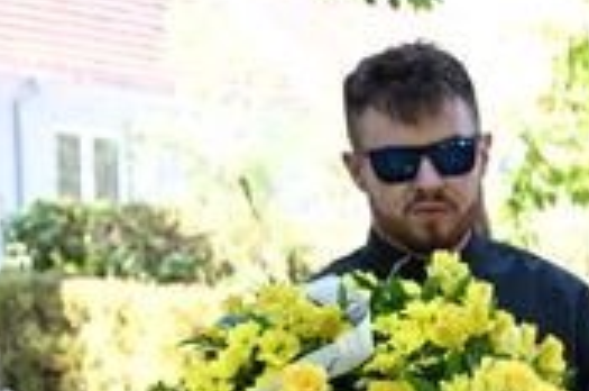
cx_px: 1013
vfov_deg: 7.7
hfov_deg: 11.4
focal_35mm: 170
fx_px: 2776
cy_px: 752
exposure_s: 1/400
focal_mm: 43
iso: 1250
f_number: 5
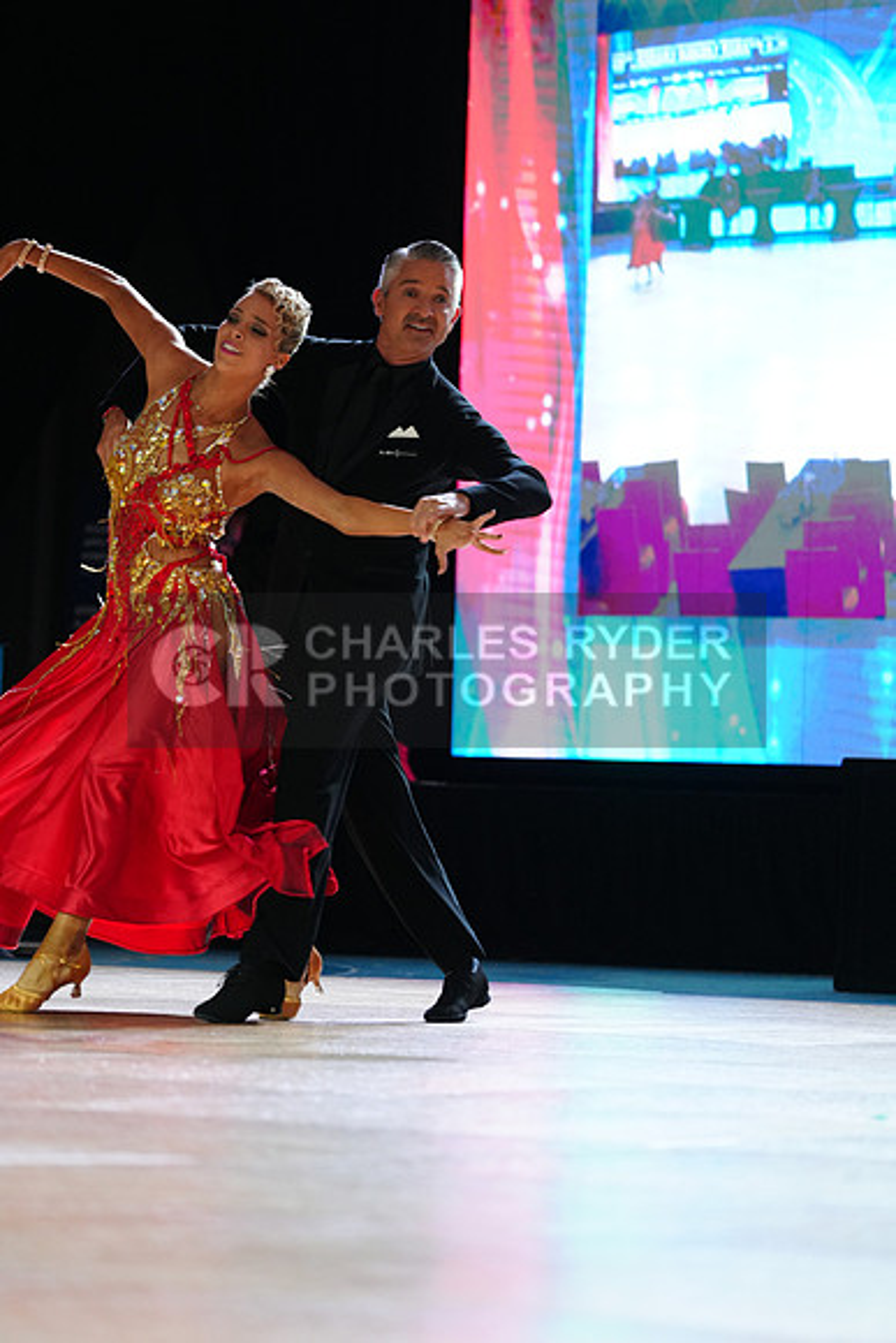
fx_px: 7462
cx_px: 448
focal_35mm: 200
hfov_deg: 6.9
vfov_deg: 10.3
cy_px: 672
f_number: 4
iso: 2500
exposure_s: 1/320
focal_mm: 200
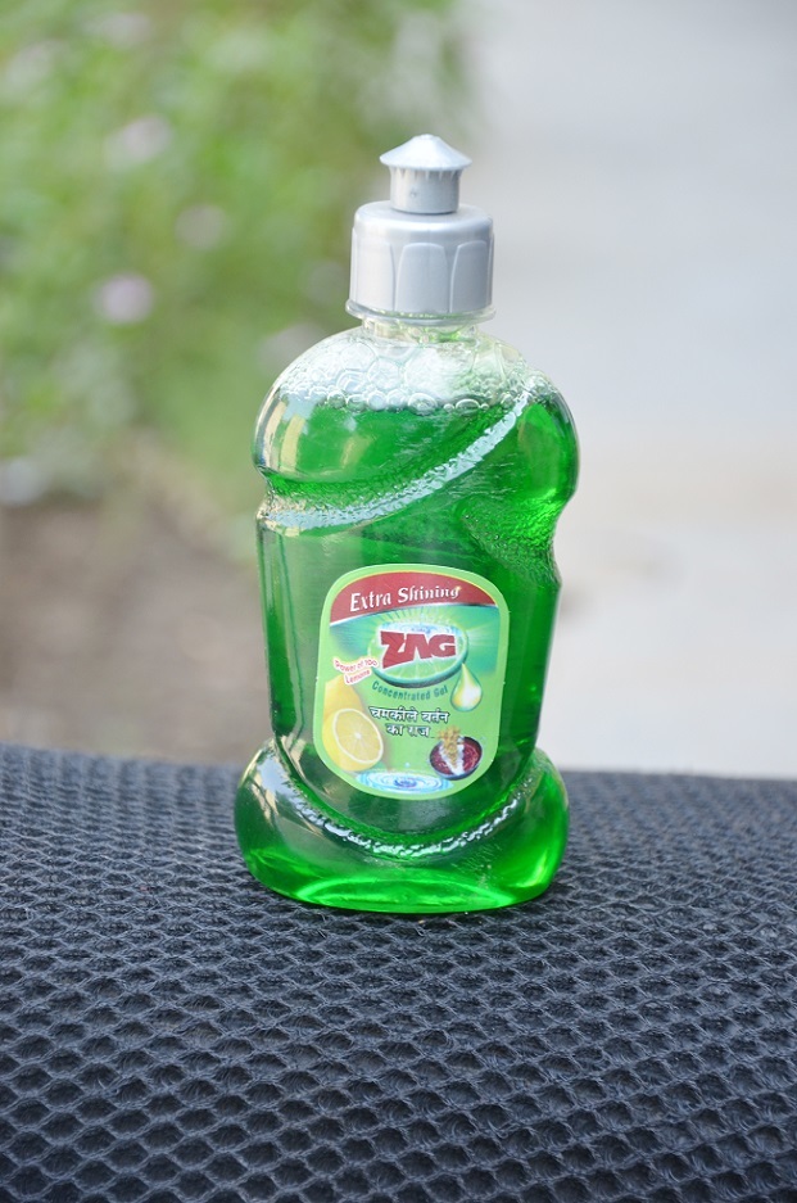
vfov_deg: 17.1
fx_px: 4001
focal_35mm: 120
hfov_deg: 11.4
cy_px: 602
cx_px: 398
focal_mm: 80
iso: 320
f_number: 5.3
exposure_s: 1/100
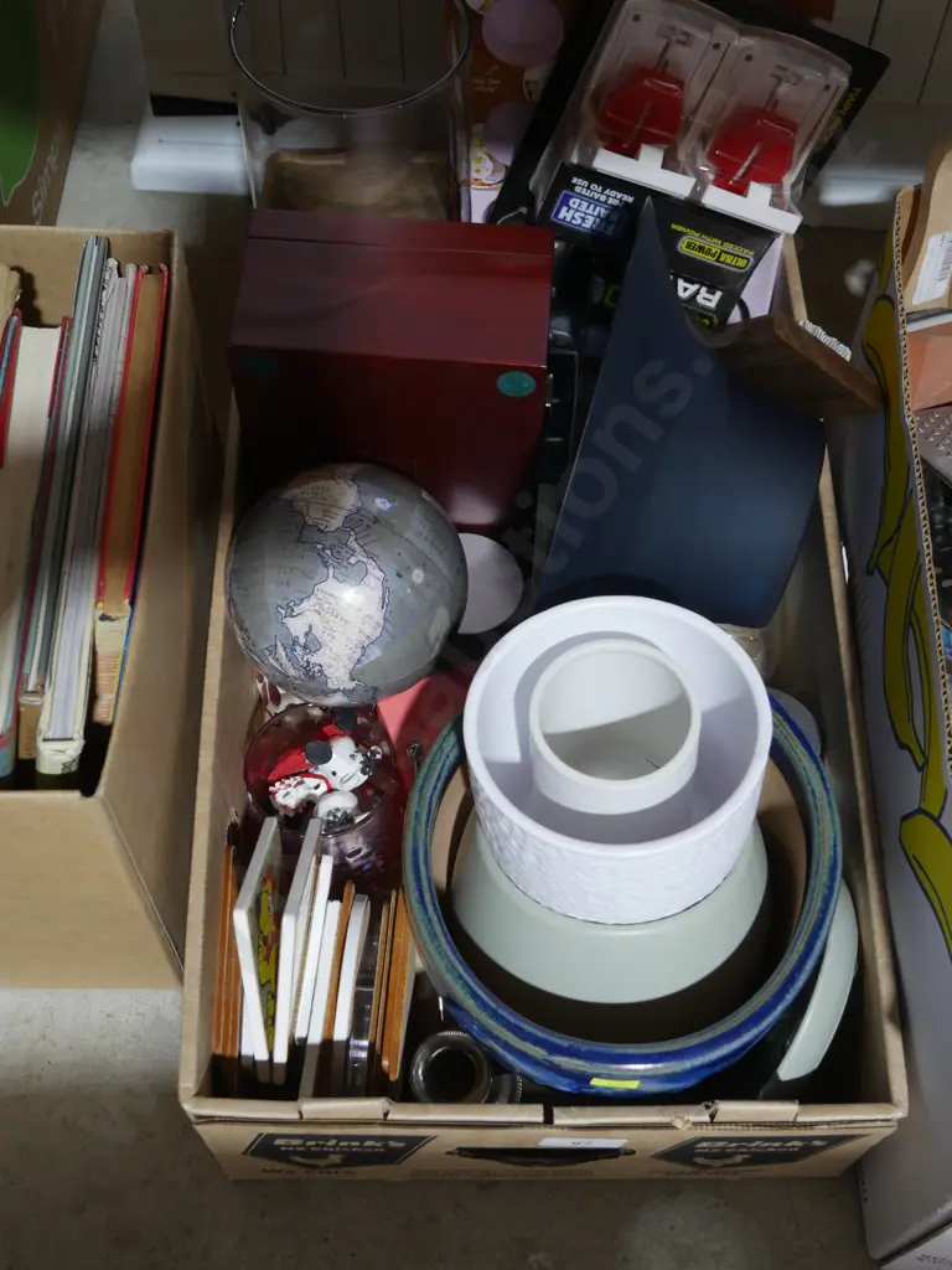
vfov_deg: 44.8
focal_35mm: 42
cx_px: 476
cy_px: 635
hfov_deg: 34.3
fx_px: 1540
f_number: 4.6
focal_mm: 21
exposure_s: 1/60
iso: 1000
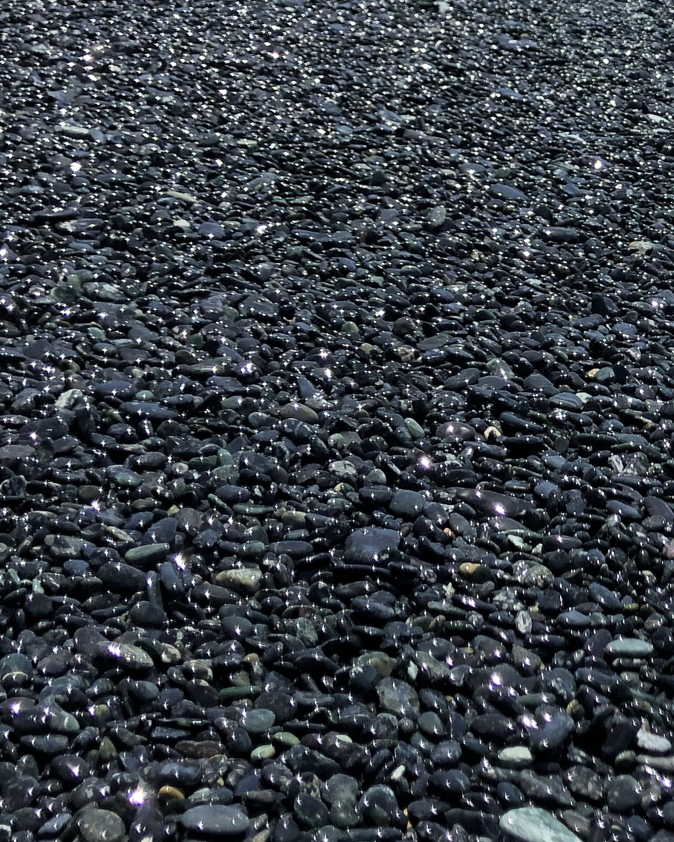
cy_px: 172
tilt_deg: -11.1
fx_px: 1870
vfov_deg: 25.0
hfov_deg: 19.2
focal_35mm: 75
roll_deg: +4.5
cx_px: 827
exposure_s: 1/2114
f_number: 1.8
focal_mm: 4
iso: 20
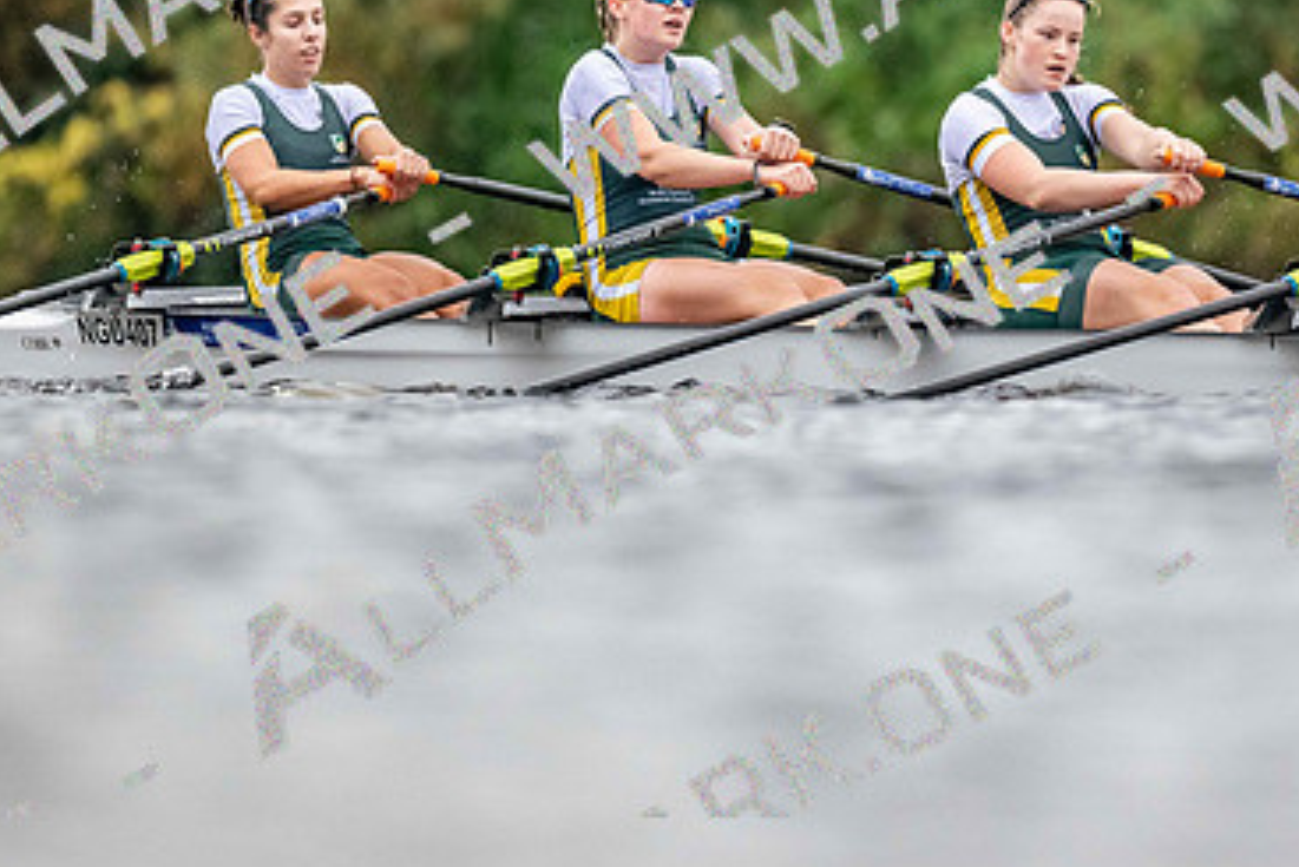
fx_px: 34183
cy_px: 211
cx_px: 966
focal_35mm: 947
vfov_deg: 1.5
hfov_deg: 2.2
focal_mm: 600
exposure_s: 1/2500
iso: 4000
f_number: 4
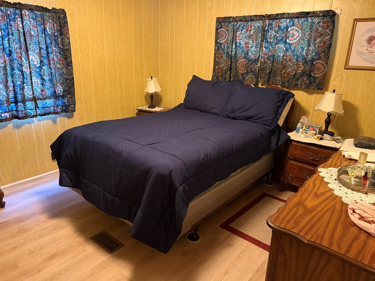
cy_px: 144
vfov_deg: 54.9
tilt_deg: -18.5
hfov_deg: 69.4
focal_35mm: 25
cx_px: 184
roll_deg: -1.8
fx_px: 271
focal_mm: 6.76
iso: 1000
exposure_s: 1/40
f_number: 1.78
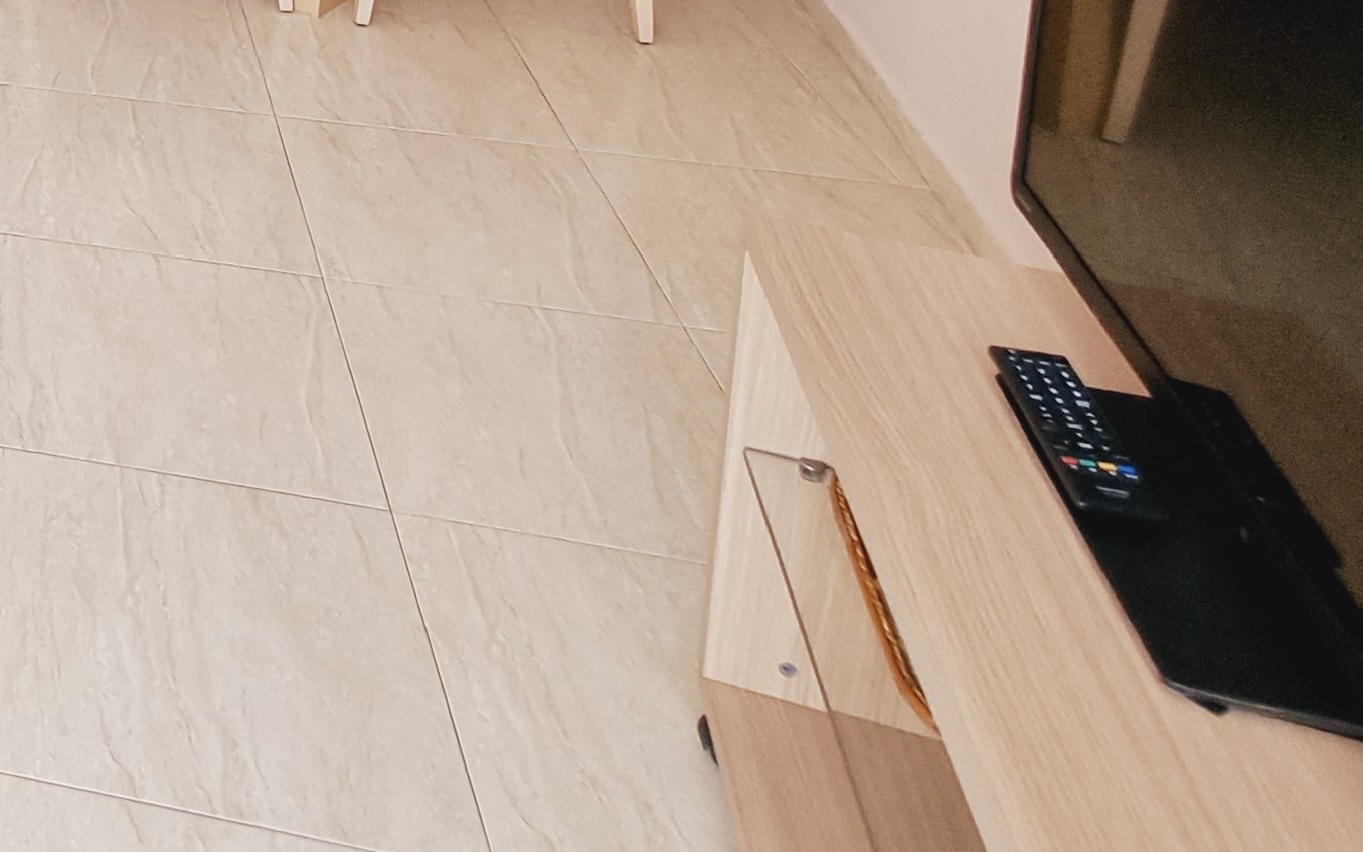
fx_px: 1523
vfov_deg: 22.9
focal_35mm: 41
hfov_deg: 34.0
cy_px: -542
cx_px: -427
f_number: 2.2
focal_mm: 2.2
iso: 64
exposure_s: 1/100
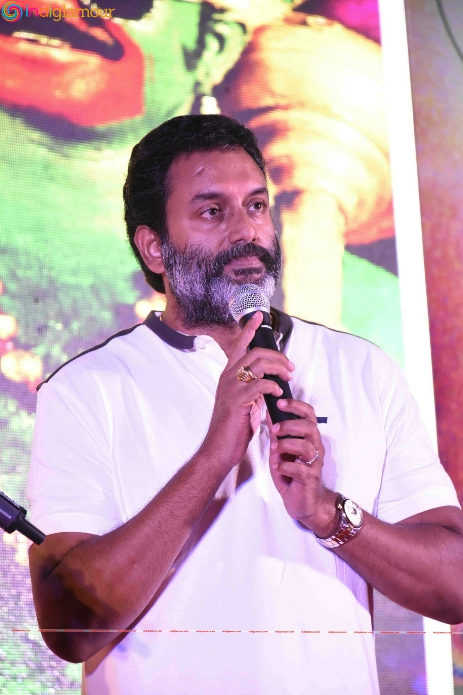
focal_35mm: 210
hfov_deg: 6.5
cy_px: 348
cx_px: 232
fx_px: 4051
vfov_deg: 9.8
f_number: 6.3
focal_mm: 140
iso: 3200
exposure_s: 1/160
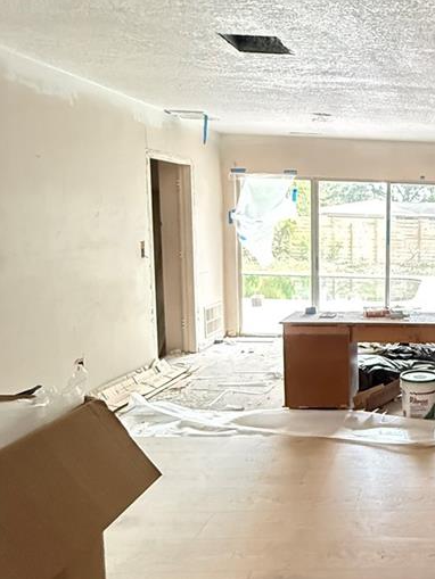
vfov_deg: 55.3
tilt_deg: -7.3
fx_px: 553
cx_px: 475
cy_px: 295
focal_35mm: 33
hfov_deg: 36.5
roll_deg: -2.1
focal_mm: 2.22
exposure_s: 1/60
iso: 1000
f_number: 2.2
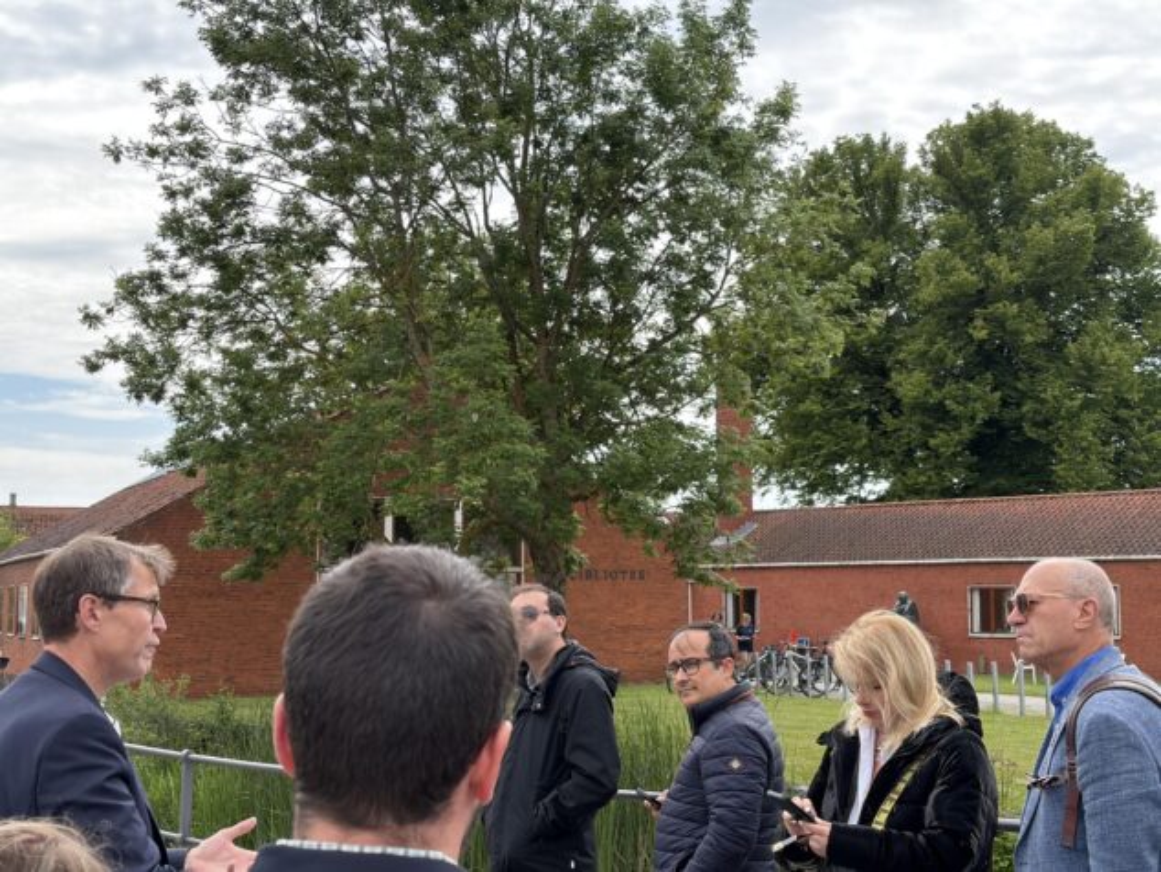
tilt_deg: +5.3
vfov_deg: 28.1
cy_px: 436
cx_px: 580
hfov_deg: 36.8
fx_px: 1745
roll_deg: +0.7
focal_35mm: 52
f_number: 1.6
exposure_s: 1/1175
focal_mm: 5.96
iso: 50
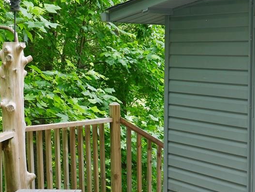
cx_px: 135
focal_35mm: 93
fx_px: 685
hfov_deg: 21.1
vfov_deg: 15.9
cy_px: 109
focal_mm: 24
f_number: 5.2
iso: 200
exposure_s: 1/80
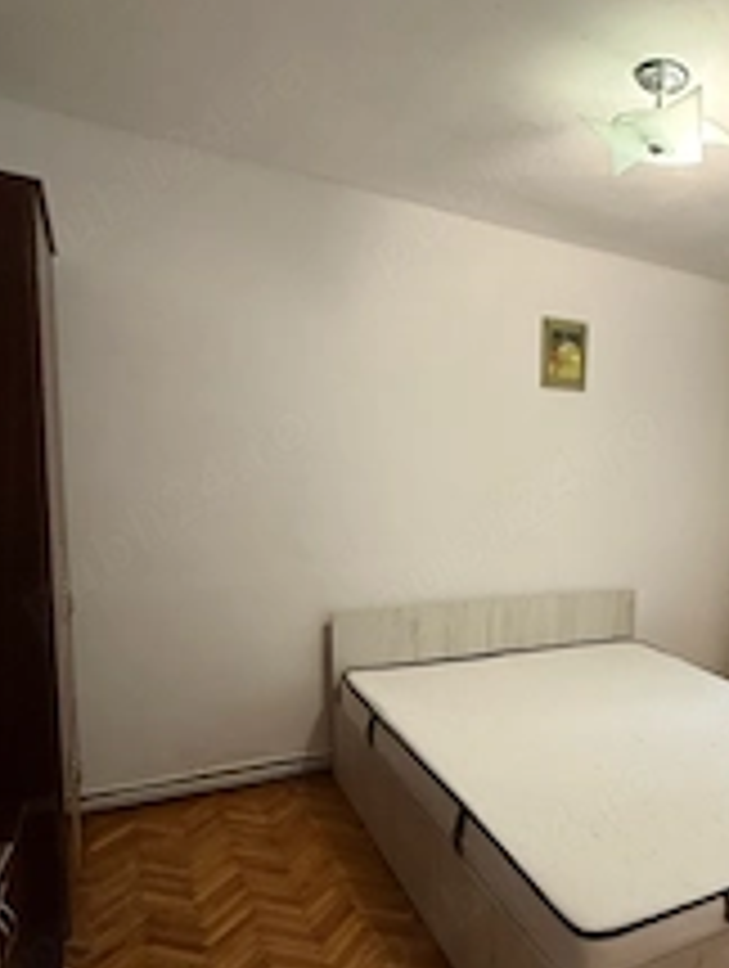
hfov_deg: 49.5
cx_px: 603
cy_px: 572
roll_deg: -3.8
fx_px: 728
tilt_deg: -8.7
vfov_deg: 66.7
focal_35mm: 26
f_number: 2.2
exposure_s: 1/50
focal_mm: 2.22
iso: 200
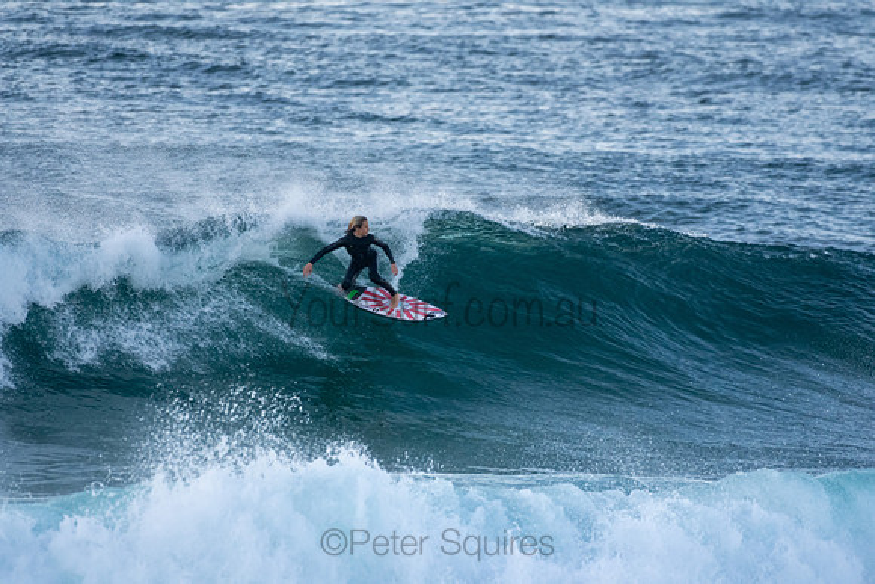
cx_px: 438
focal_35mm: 750
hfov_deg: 2.7
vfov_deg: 1.8
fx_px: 18233
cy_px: 292
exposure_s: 1/1250
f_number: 5.6
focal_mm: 500
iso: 1800
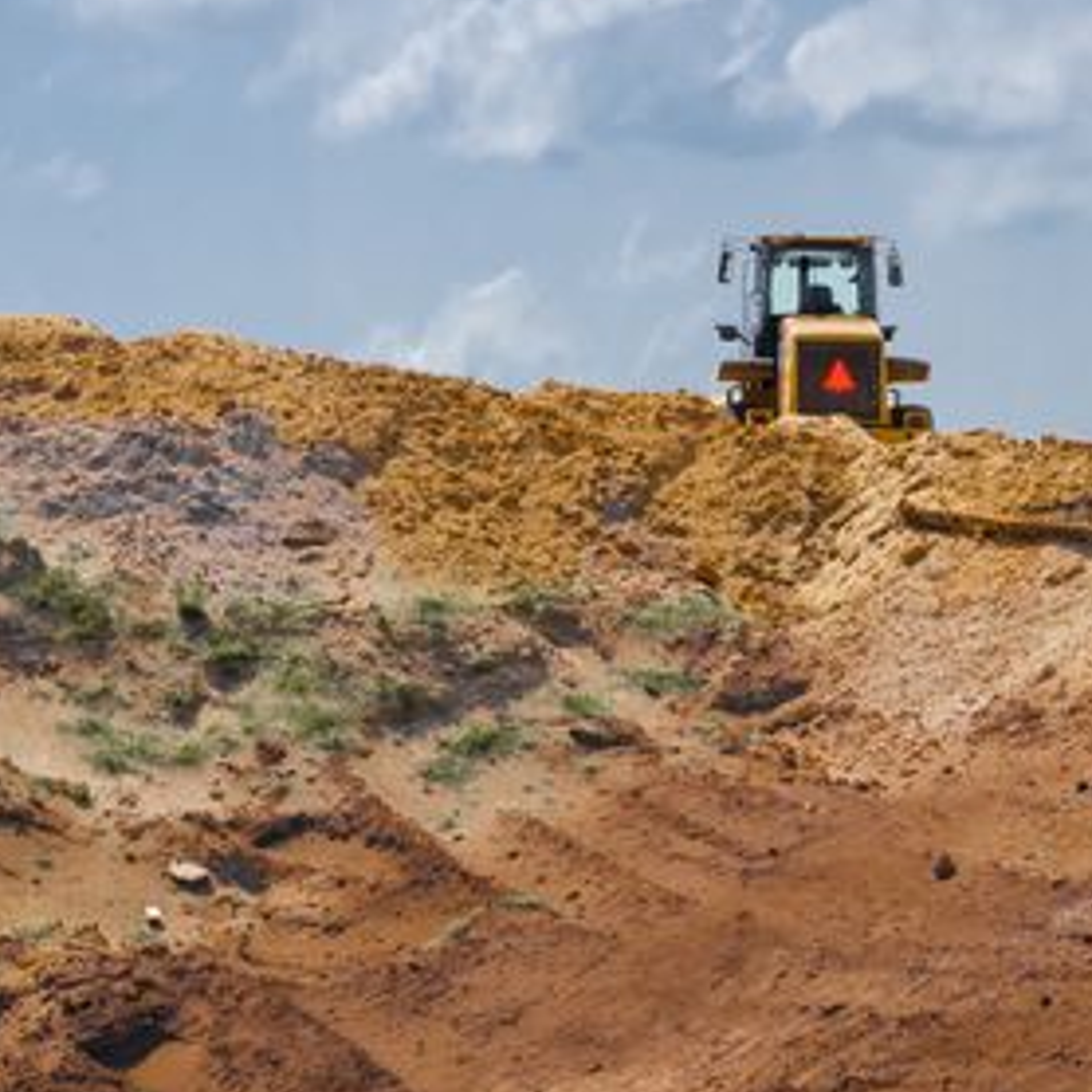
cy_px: 986
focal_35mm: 294
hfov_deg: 6.0
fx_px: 10493
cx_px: 302
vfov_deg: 5.9
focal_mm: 120
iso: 200
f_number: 16
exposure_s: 1/320
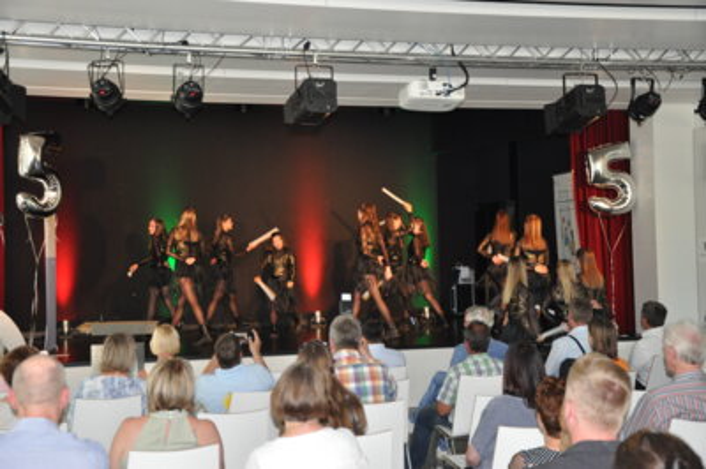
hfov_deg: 31.9
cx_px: 353
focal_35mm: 63
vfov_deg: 21.5
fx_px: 1234
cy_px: 234
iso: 800
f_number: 4.8
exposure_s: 1/60
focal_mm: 42
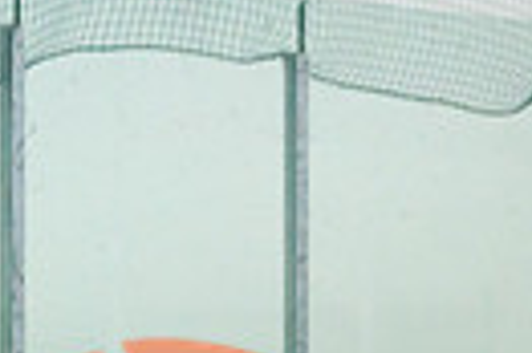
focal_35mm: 466
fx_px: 6878
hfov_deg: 4.4
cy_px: 627
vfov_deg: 2.9
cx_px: 1032
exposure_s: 1/1250
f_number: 2.8
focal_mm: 105
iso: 3200
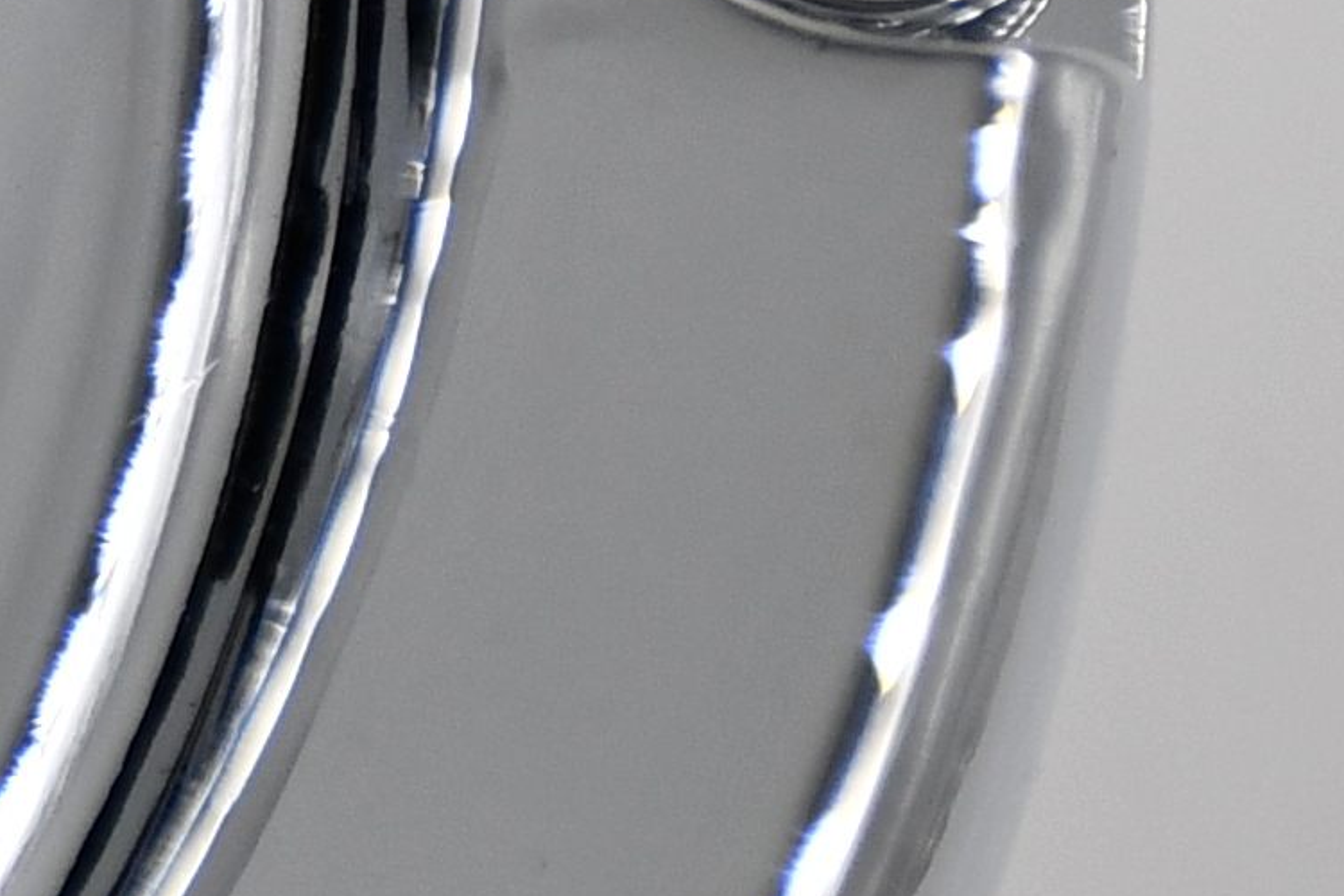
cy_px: 59
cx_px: -1951
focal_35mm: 624
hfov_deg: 3.3
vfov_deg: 2.2
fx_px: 23294
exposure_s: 1/250
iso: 320
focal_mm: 56
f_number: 5.6
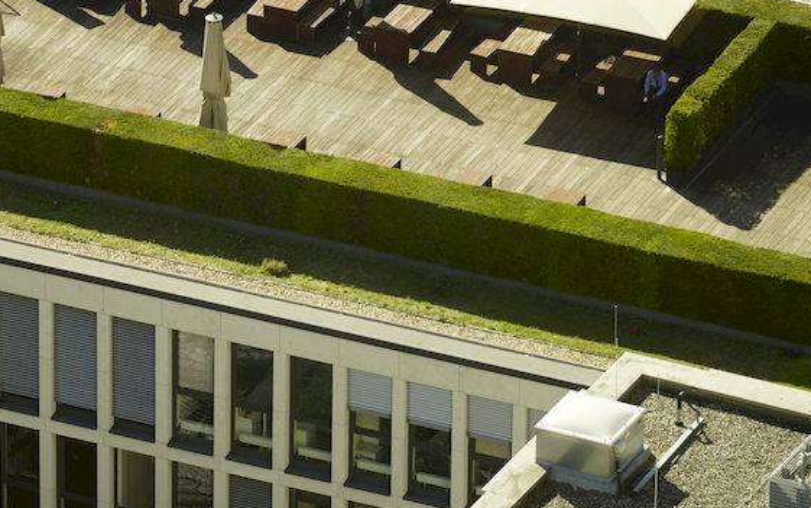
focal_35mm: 388
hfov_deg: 5.4
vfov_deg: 3.4
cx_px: 306
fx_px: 8577
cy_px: 18
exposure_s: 1/250
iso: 200
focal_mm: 139
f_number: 5.6
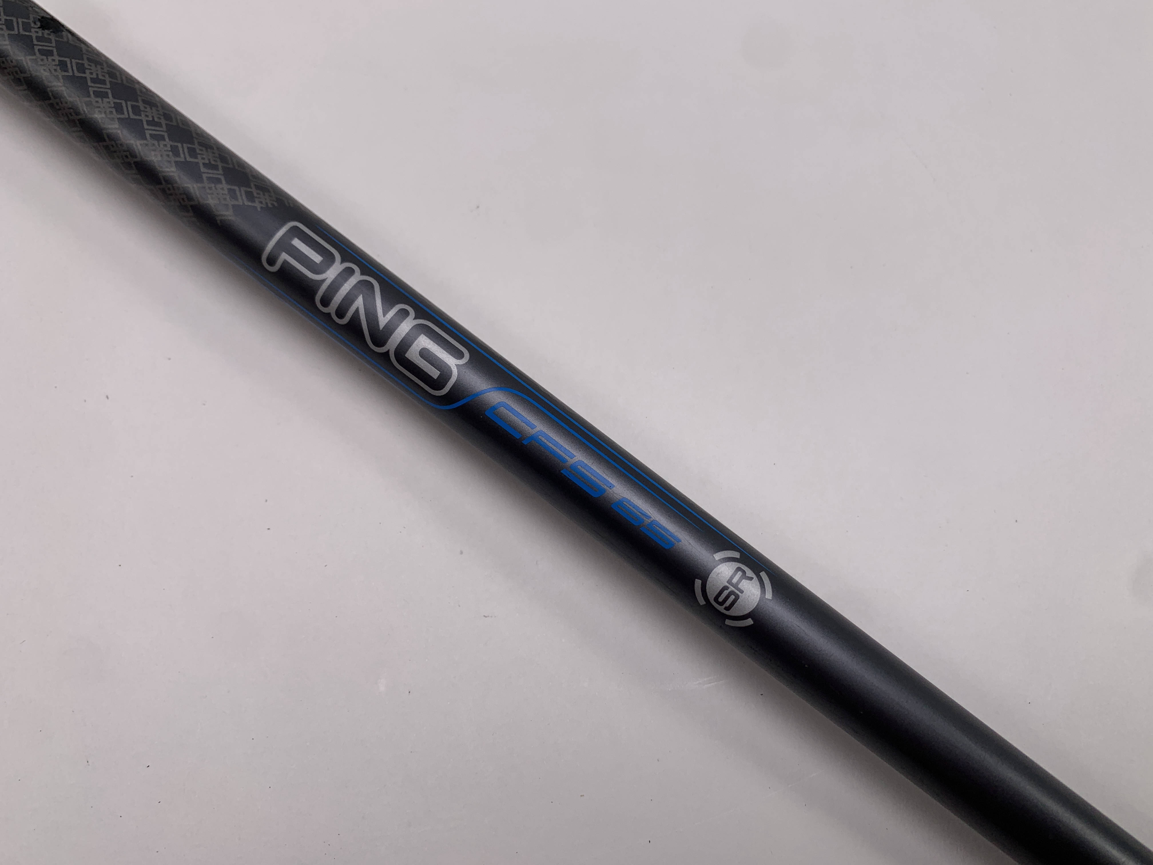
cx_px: 576
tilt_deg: -71.3
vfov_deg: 53.1
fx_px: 866
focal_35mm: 26
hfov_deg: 67.3
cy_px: 432
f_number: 1.8
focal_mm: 4.25
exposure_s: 1/391
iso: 25
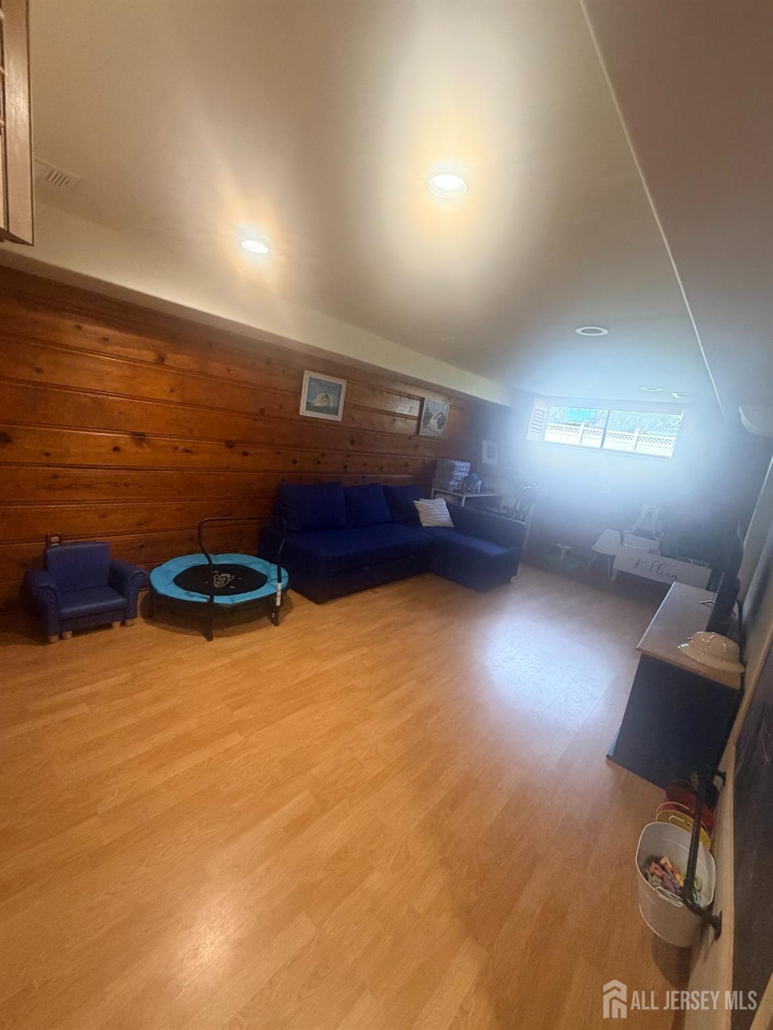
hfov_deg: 85.7
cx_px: 386
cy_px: 515
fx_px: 417
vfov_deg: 102.0
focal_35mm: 14
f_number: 2.2
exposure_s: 1/60
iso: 250
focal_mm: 2.22
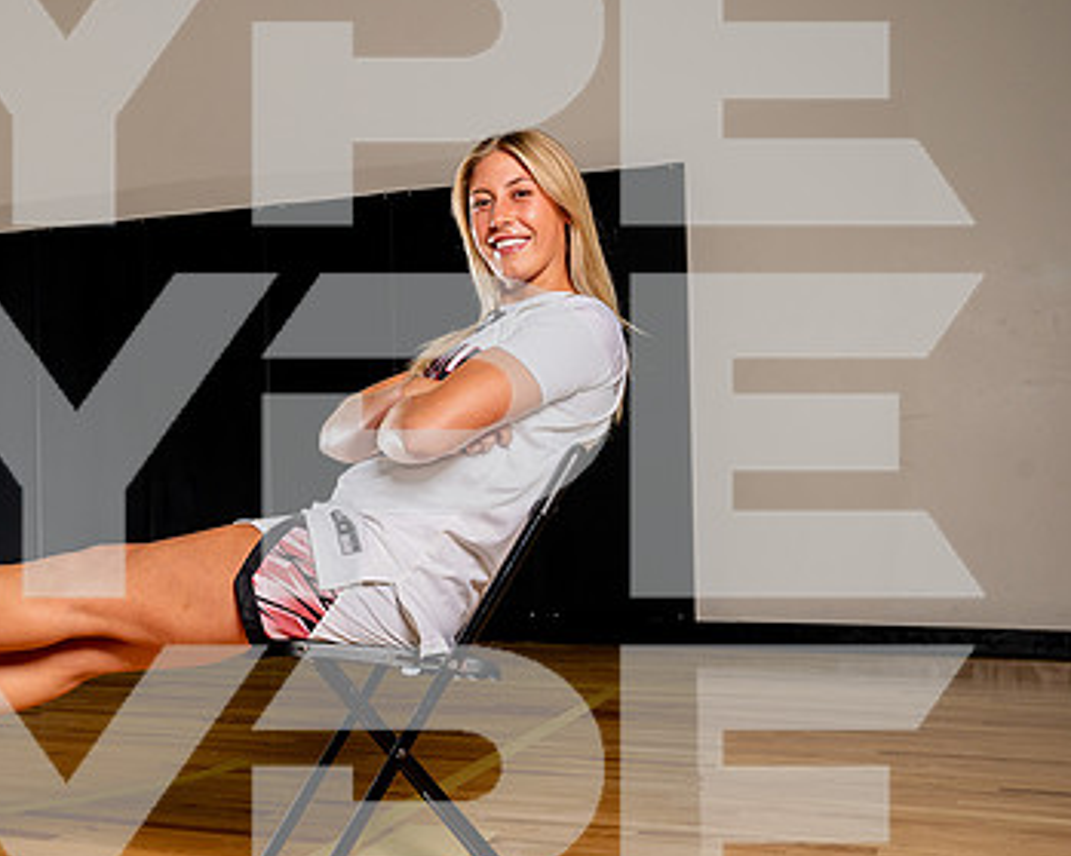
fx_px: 1553
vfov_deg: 30.8
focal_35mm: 49
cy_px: 437
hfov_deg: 36.7
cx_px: 203
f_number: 7.1
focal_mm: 31.4
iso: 640
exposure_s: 1/200
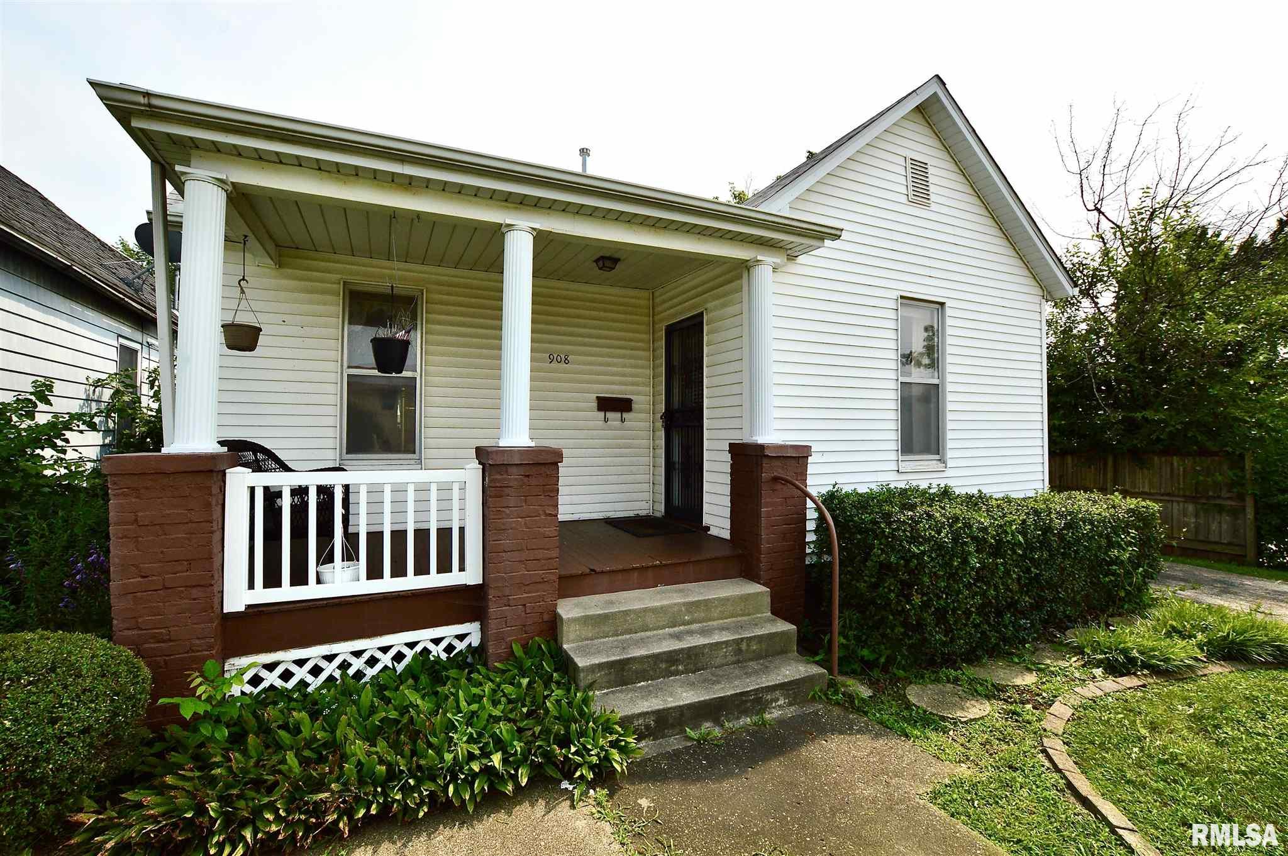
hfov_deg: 100.4
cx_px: 644
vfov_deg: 77.2
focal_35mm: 15
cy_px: 428
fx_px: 536
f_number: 11
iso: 400
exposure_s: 1/500
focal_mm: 10
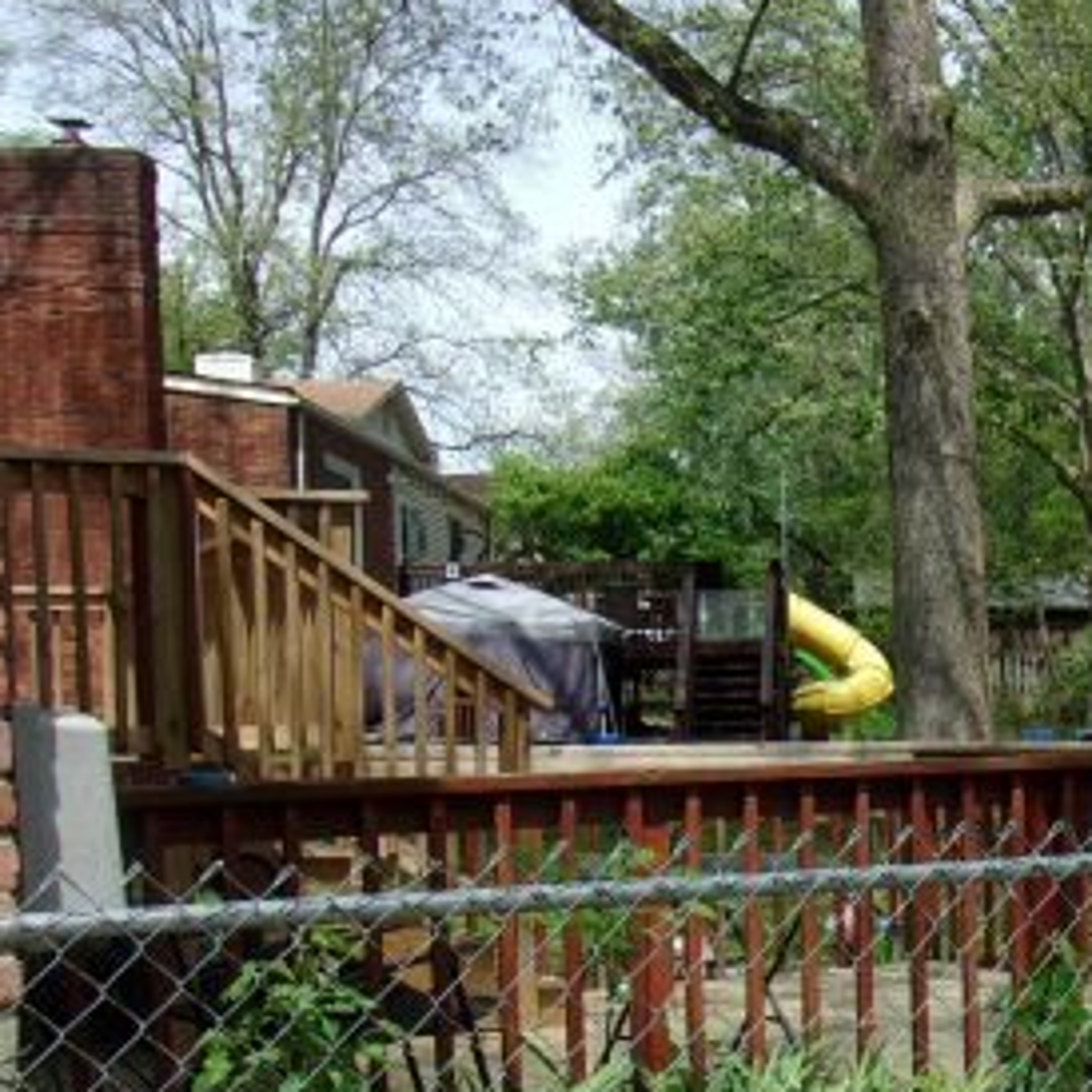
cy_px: 793
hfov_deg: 27.5
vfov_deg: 29.2
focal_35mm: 58
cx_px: 1138
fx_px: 2070
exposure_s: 1/75
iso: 80
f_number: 10.4
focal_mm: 4.9
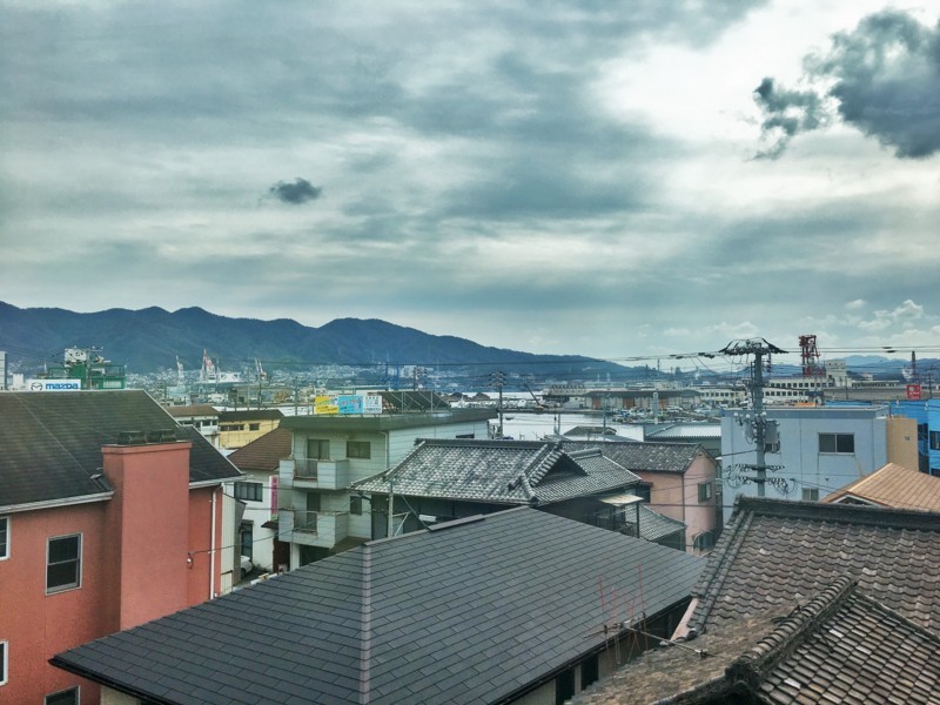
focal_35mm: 29
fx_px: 787
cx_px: 470
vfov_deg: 48.2
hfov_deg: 61.7
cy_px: 352
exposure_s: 1/1221
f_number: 2.2
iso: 25
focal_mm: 4.15
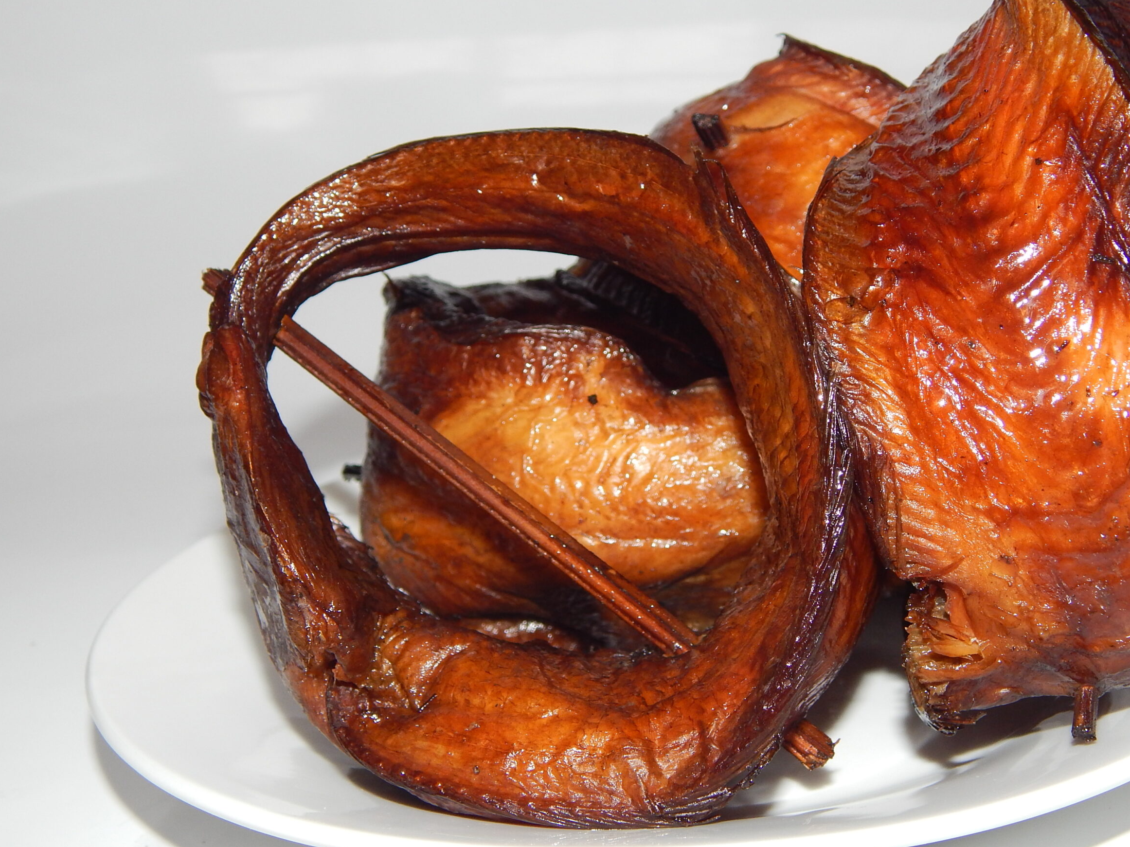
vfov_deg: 27.0
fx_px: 1763
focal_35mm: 54
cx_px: 617
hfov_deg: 35.5
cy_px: 422
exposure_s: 1/30
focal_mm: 8.6
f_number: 7.4
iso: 200
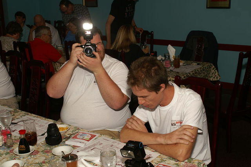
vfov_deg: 29.8
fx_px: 314
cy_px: 84
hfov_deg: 43.6
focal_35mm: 45
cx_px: 126
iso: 100
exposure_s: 1/50
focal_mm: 30
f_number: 5.6
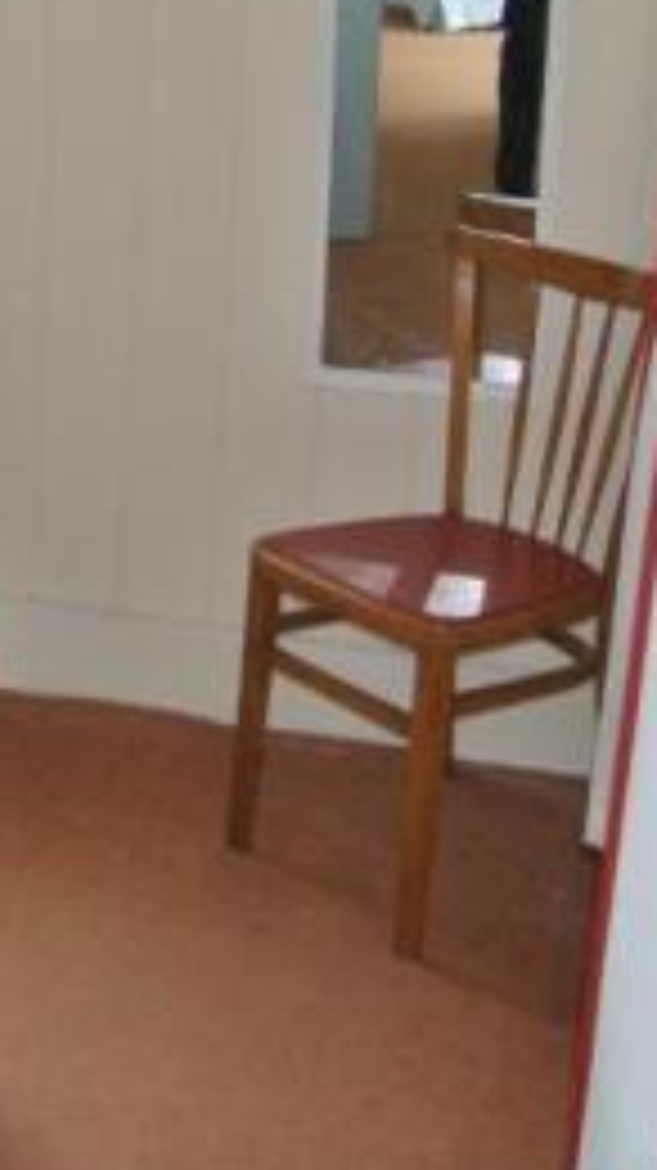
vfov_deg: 29.2
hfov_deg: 15.1
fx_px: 2202
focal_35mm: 71
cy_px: 268
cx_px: -450
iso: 360
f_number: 3.5
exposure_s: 1/60
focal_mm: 10
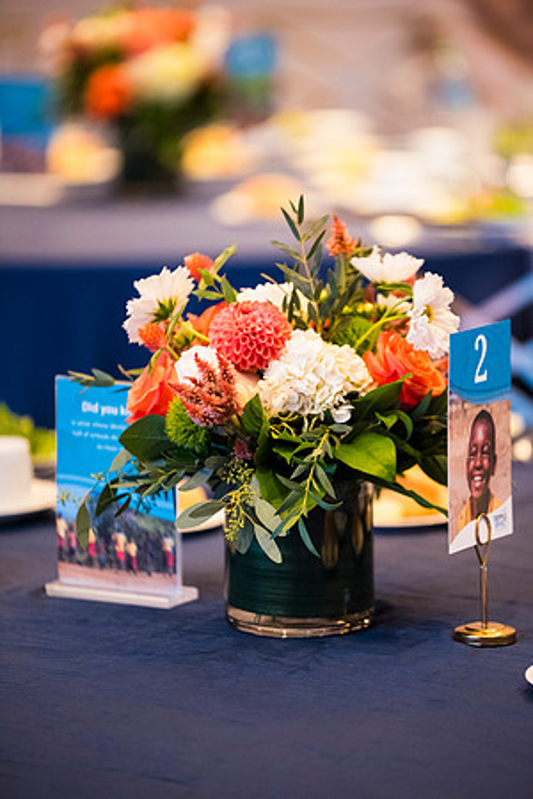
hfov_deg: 6.9
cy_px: 400
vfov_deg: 10.3
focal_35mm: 200
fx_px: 4441
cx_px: 266
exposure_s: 1/125
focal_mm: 200
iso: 6400
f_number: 2.8
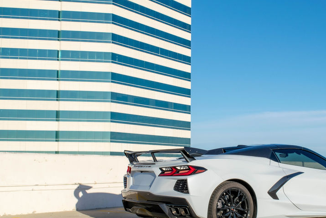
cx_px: 223
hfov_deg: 34.1
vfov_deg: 23.3
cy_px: 138
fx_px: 525
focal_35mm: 58
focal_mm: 27
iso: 200
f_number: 11
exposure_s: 1/500
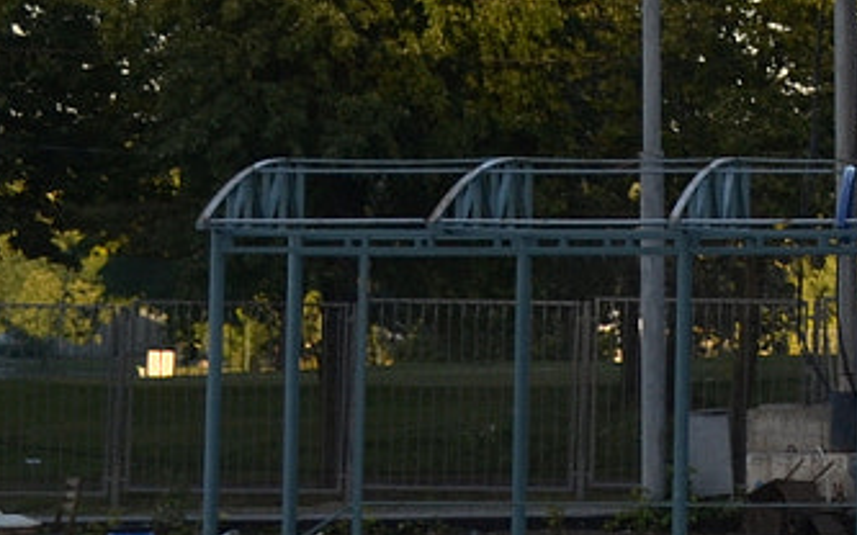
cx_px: 1961
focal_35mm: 264
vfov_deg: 4.9
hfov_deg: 7.5
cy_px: -430
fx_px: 6165
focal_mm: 36
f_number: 5.6
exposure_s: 1/125
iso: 100
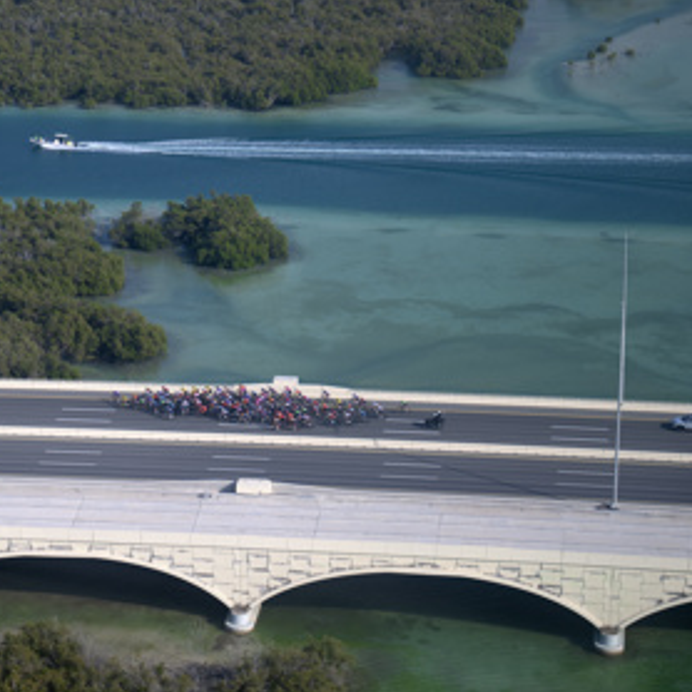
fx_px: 2036
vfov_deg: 19.3
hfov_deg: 19.2
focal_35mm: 90
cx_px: 227
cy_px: 346
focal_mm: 70
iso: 250
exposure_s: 1/6400
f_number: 2.8
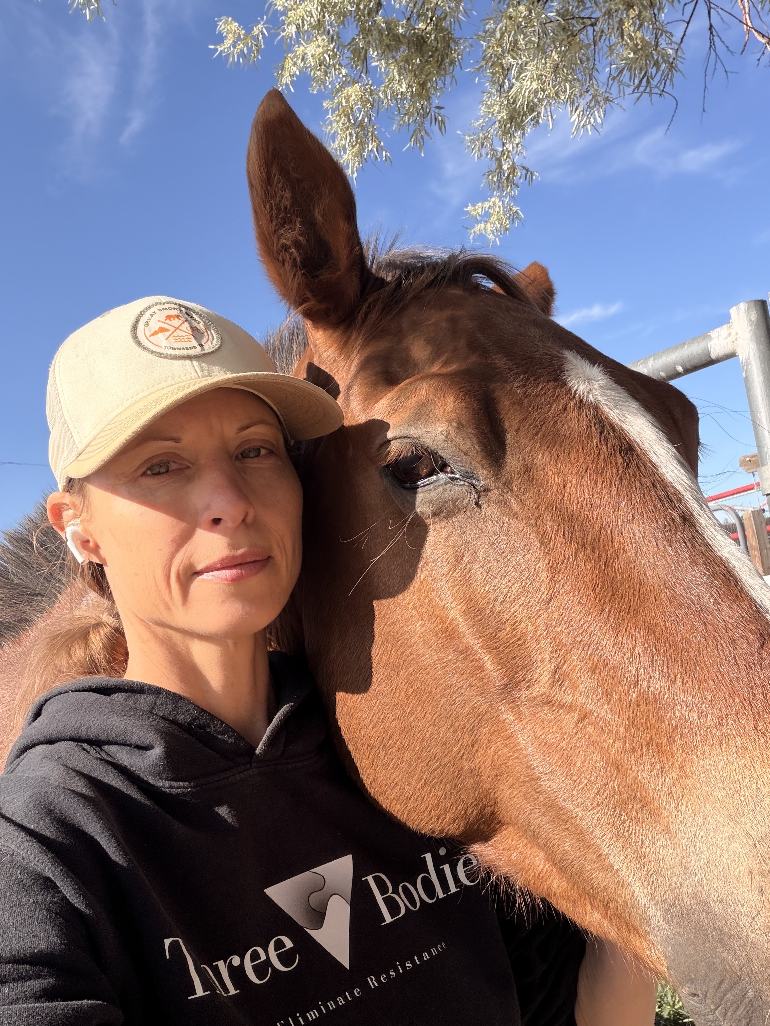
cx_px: 385
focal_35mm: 30
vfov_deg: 60.0
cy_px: 513
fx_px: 890
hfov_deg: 46.8
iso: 32
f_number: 1.9
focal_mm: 2.71
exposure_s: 1/904
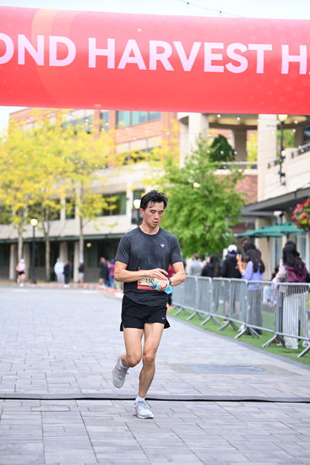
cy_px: 232
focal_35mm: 85
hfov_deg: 16.1
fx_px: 1097
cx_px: 155
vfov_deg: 23.9
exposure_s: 1/1600
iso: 1000
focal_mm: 85
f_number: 2.8
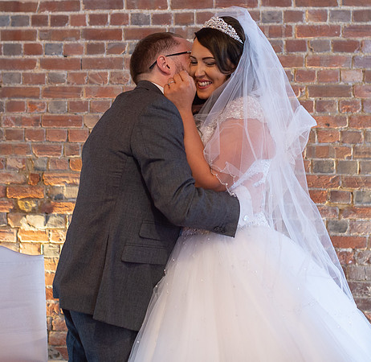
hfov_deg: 26.3
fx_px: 791
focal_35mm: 66
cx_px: 224
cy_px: 92
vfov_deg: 25.4
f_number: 2.5
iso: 500
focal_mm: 35
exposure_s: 1/100
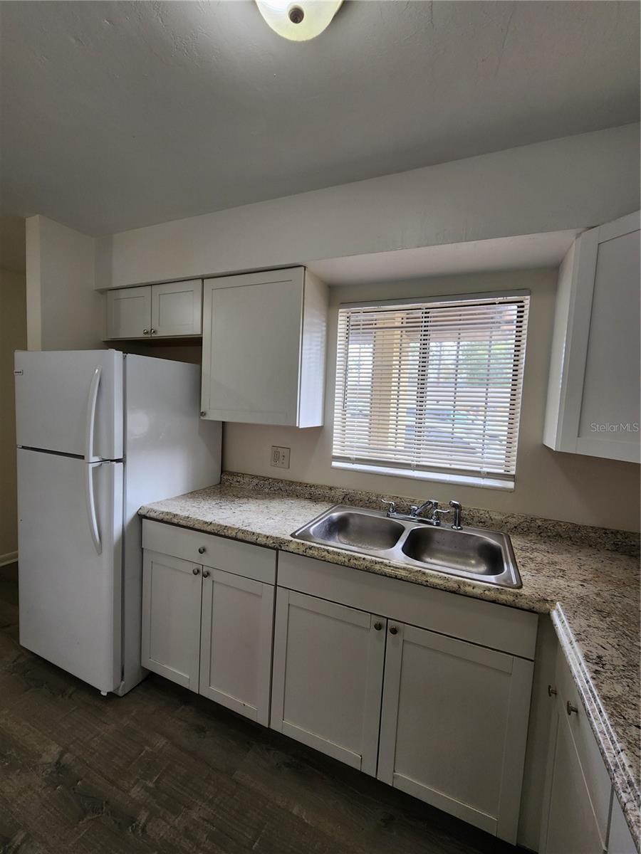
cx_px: 320
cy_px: 427
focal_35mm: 13
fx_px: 321
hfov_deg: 89.9
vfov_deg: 106.2
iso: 80
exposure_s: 1/60
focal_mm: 2.2
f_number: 2.2
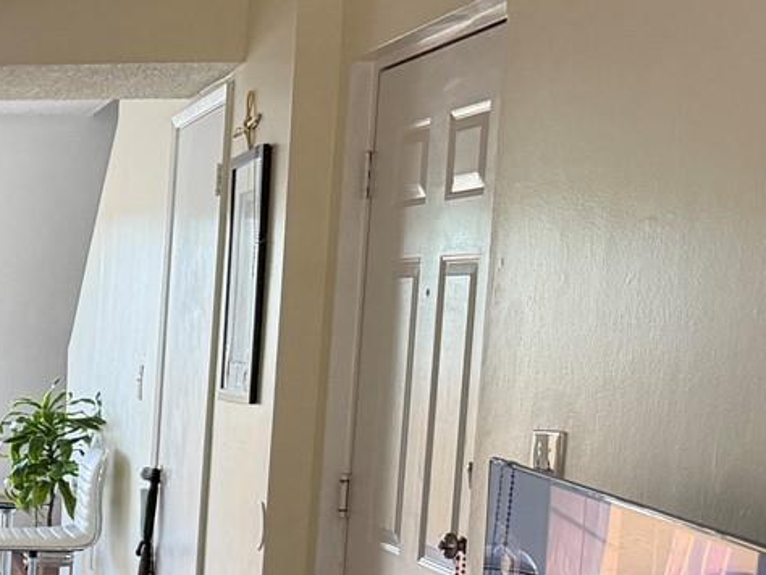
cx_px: -475
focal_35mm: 81
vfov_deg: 17.9
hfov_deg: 19.8
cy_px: 543
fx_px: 1793
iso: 320
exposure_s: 1/60
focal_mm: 6.76
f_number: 1.78
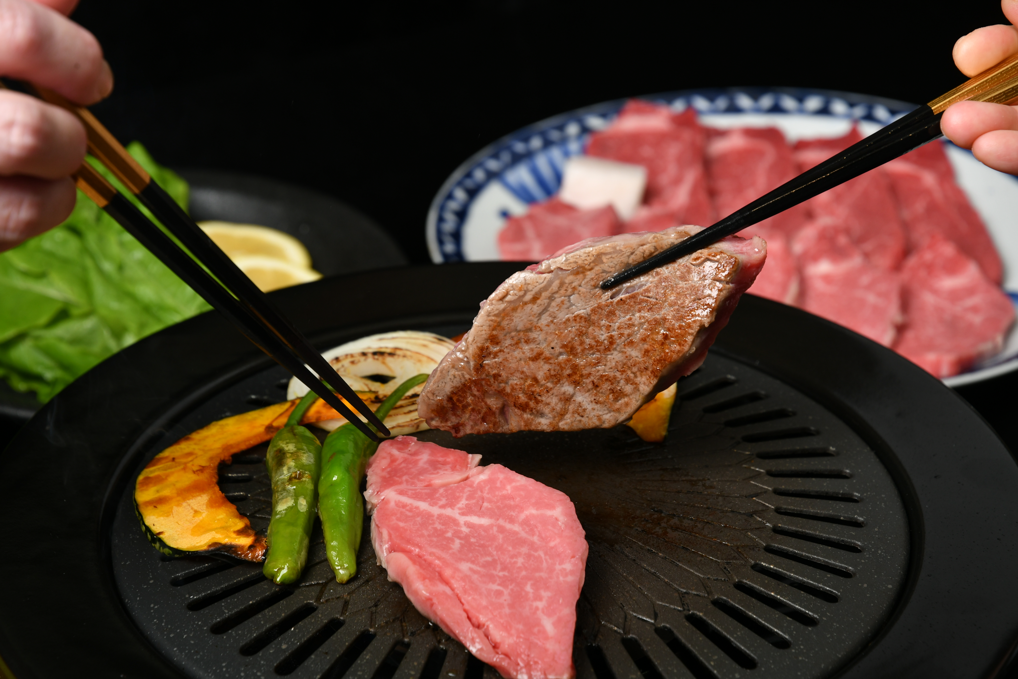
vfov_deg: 15.7
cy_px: 340
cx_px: 509
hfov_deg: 23.4
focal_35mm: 87
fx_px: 2460
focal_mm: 58
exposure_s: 1/200
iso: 125
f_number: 5.6
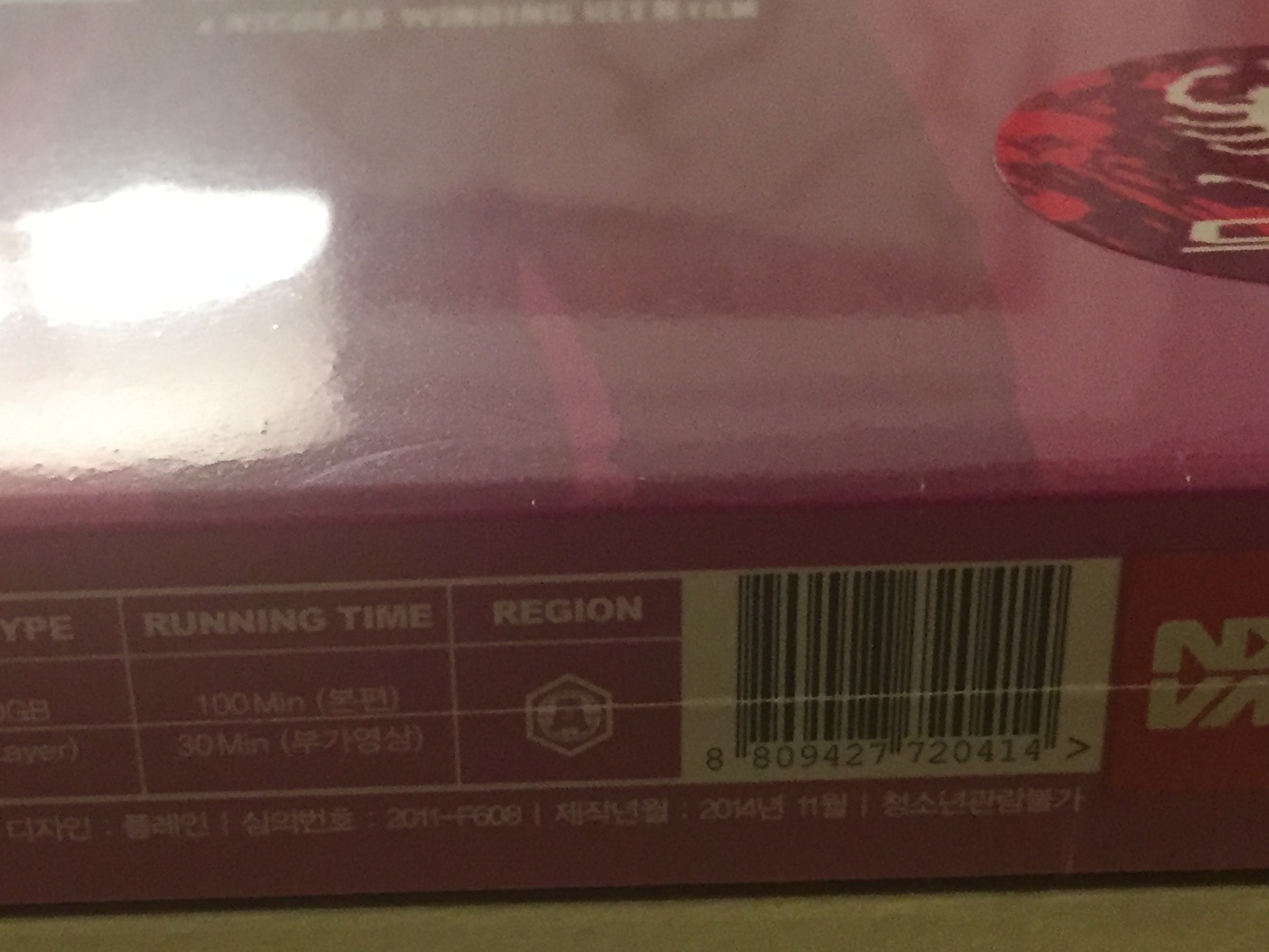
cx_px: 502
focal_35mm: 71
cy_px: 760
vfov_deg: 20.5
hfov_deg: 27.3
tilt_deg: -34.2
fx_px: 2603
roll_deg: -0.4
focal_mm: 4.15
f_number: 2.2
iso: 250
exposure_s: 1/30
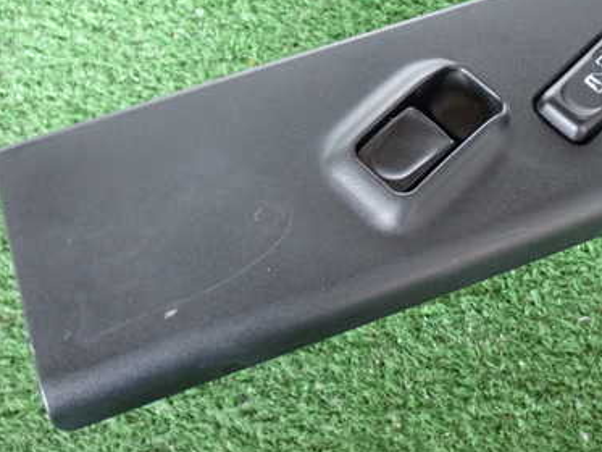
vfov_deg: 22.2
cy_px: 176
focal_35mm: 66
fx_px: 1148
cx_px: 378
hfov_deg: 29.3
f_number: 2.8
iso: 800
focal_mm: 7.31
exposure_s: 1/25
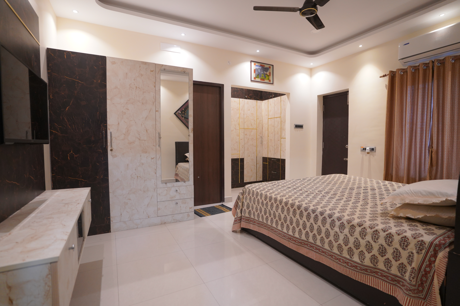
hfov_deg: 93.3
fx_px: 217
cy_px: 153
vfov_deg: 70.4
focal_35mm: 17
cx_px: 230
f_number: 2.8
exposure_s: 1/100
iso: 2000
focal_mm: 17
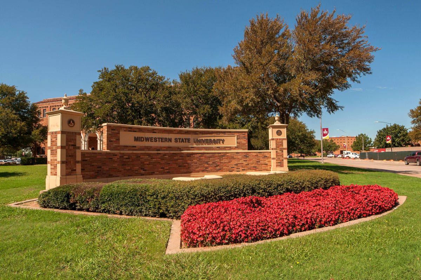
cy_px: 140
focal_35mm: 21
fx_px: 245
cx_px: 210
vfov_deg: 59.4
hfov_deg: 81.3
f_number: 7.1
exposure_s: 1/800
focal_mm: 14
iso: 200
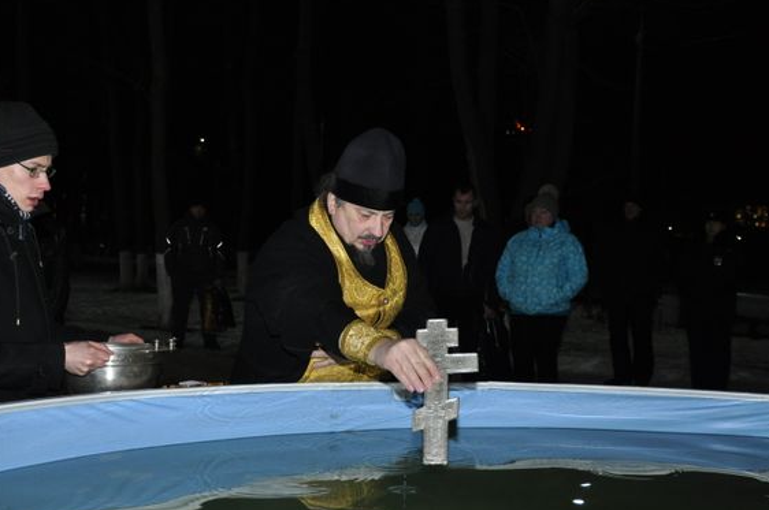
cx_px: 317
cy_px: 278
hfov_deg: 39.1
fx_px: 1080
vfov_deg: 26.6
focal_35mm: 51
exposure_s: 1/160
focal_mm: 27
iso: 800
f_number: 4
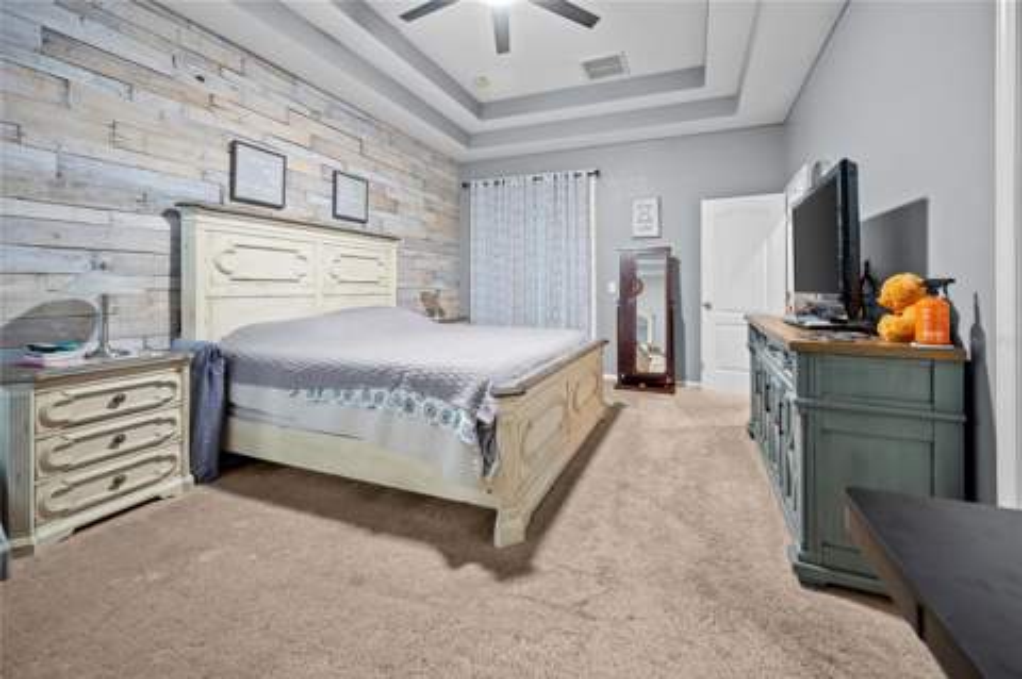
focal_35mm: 14
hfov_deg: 104.3
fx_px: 397
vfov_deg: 81.1
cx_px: 511
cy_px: 340
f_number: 4
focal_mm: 14
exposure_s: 1.3
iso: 100
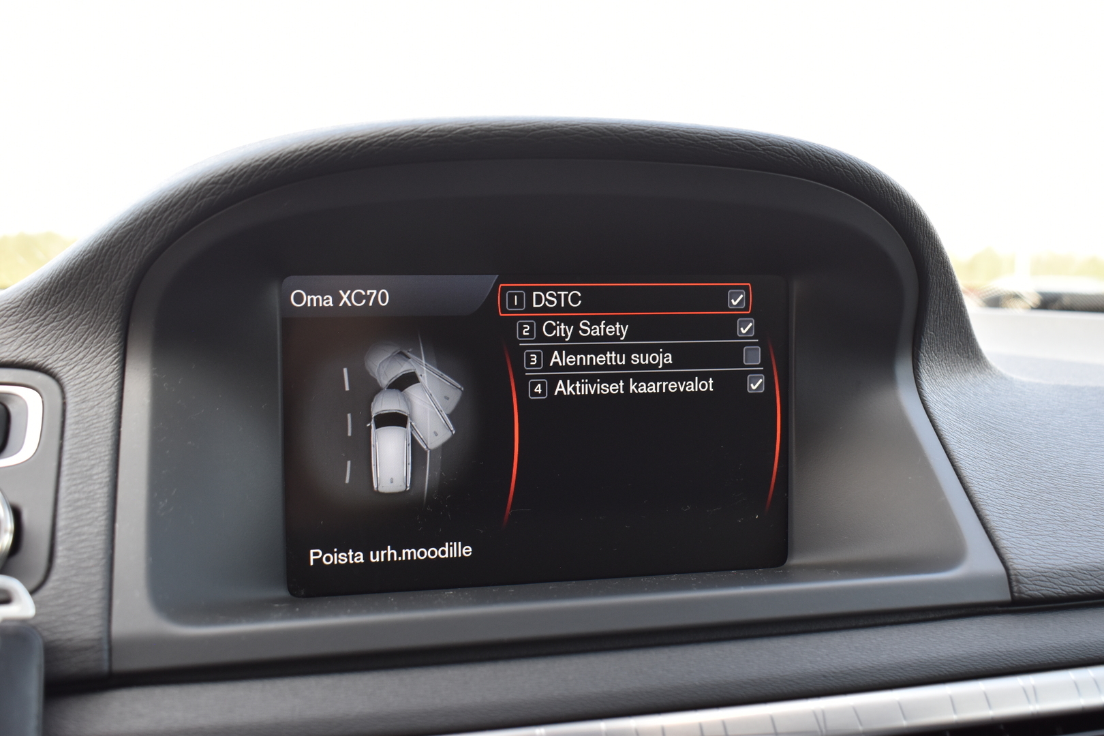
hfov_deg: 49.6
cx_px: 552
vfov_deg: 34.2
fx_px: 1196
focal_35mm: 39
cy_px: 368
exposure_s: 1/125
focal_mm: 26
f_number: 5.6
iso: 400
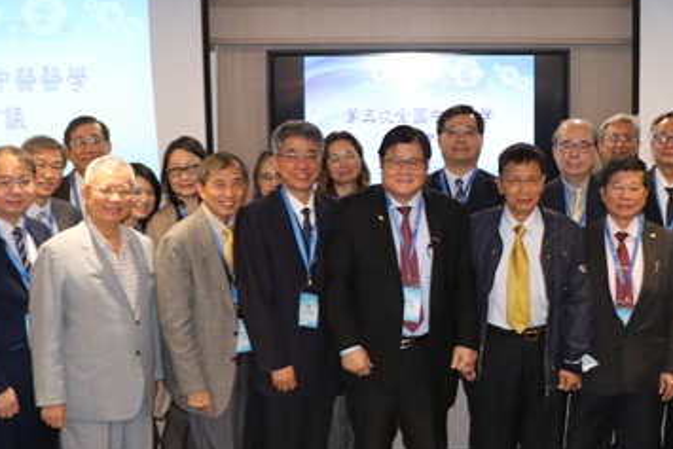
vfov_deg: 25.0
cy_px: 162
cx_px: 465
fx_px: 1010
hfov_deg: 36.4
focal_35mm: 54
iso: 450
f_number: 4
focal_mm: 18
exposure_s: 1/30
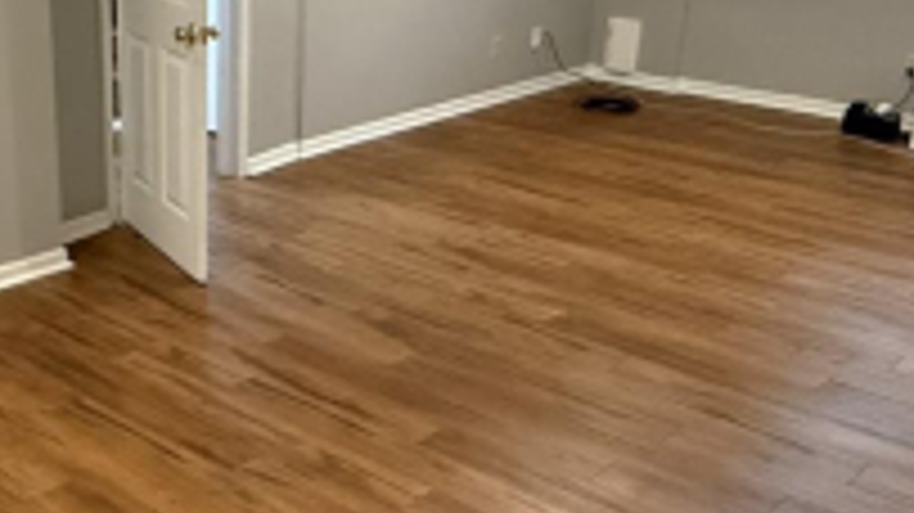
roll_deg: +0.0
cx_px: 236
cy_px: 292
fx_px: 1211
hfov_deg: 40.3
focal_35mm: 50
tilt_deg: -21.6
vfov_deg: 23.9
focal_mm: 2.22
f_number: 2.2
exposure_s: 1/60
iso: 800
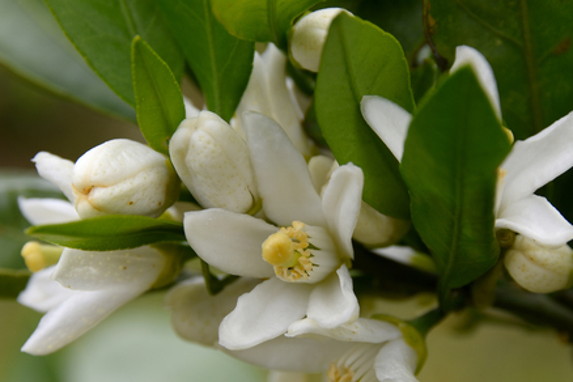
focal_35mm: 142
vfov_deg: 9.7
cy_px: 256
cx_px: 338
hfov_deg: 14.4
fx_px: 2260
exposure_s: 1/200
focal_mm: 70
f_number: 7.1
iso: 100
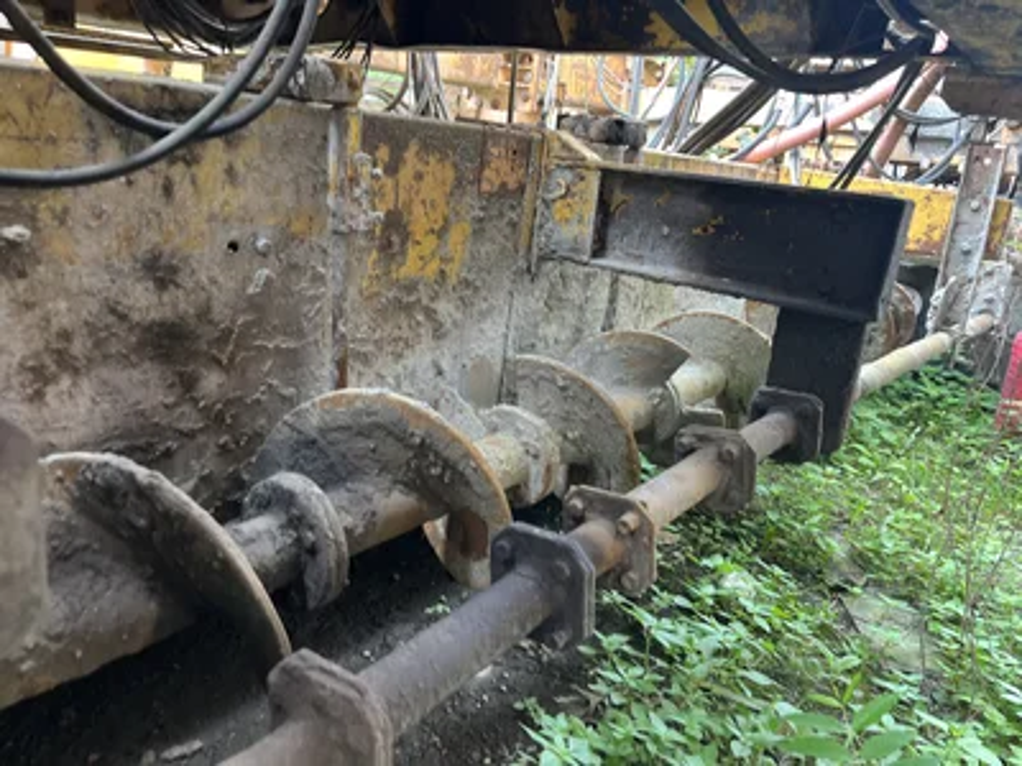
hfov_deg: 67.3
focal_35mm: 26
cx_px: 511
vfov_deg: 53.1
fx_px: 768
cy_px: 383
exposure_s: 1/116
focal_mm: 5.1
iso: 125
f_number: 1.6
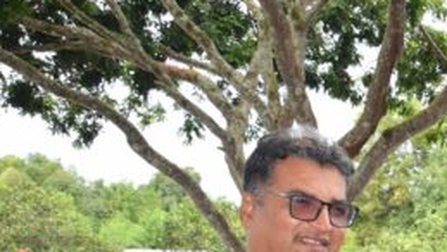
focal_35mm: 81
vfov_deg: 13.8
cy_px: 405
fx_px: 961
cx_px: 601
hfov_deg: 22.9
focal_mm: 18
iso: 140
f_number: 5.6
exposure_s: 1/125
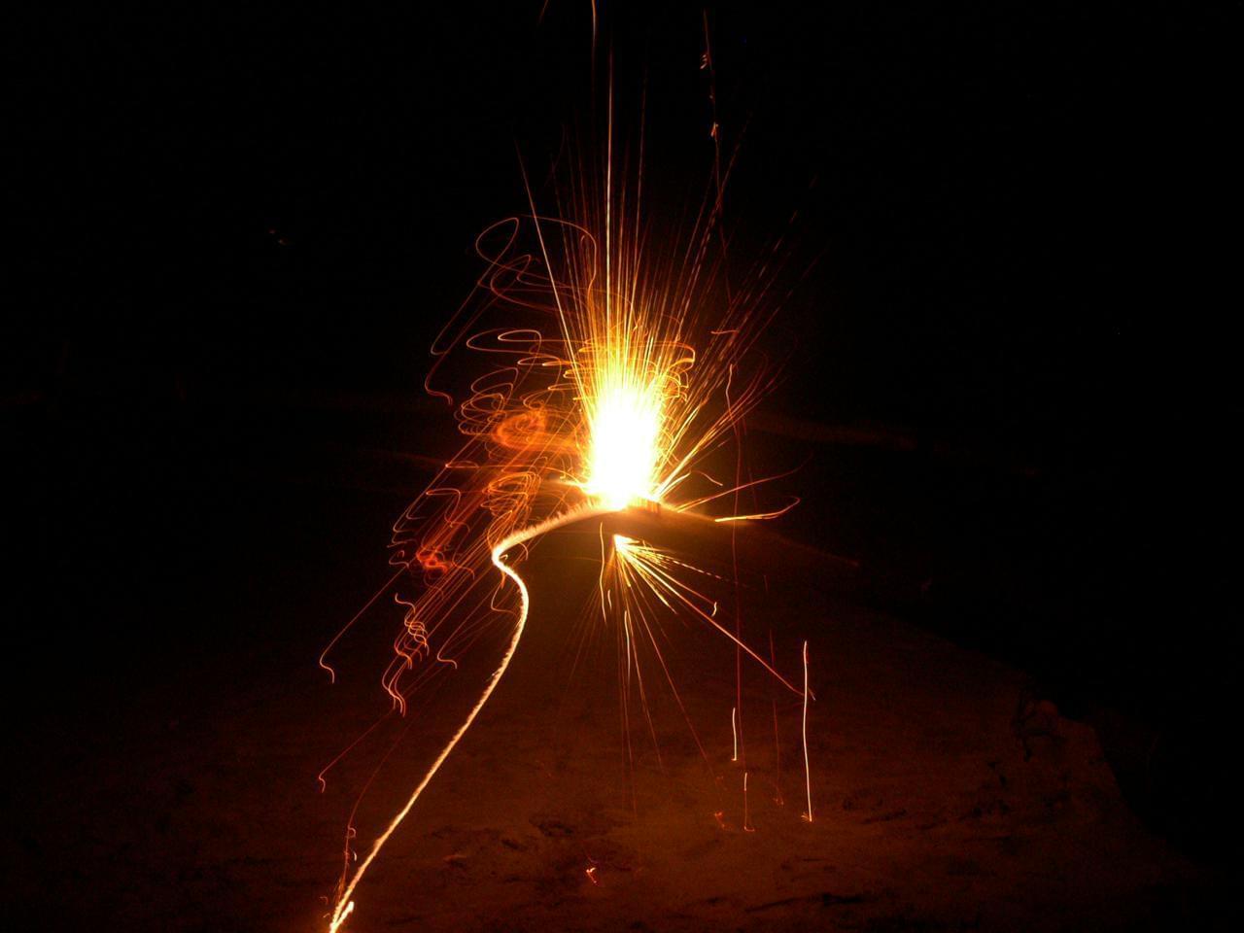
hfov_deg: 36.8
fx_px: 1869
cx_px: 622
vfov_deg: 28.0
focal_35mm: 52
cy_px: 466
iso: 400
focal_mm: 11.1
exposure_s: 1
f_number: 3.2
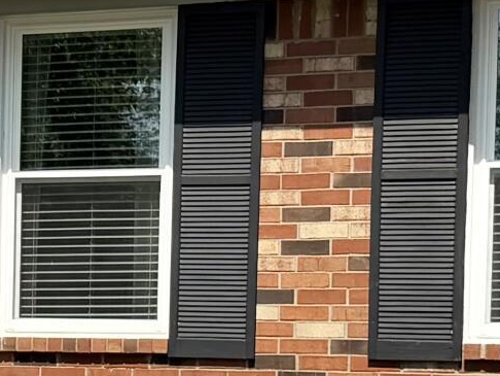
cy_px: 356
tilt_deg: -2.0
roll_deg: -0.2
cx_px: -290
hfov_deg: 12.6
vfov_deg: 10.0
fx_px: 2139
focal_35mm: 148
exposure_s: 1/5714
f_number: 1.78
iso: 80
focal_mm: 6.76
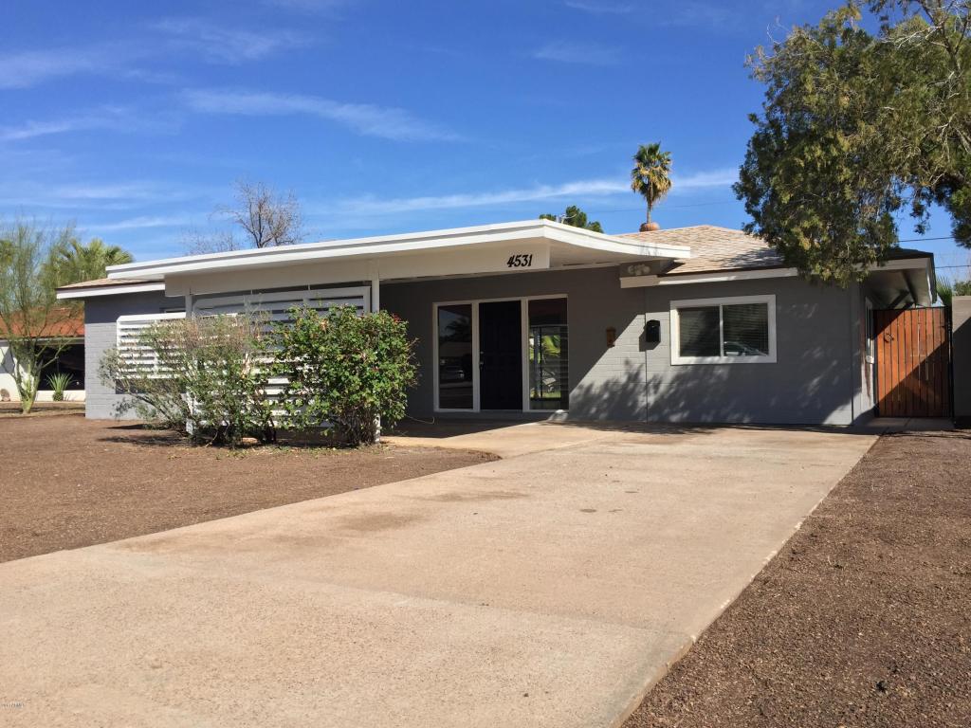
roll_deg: +0.7
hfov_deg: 61.7
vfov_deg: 48.2
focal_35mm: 29
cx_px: 486
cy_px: 364
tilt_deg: +0.5
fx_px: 813
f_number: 2.2
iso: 32
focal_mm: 4.15
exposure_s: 1/2198
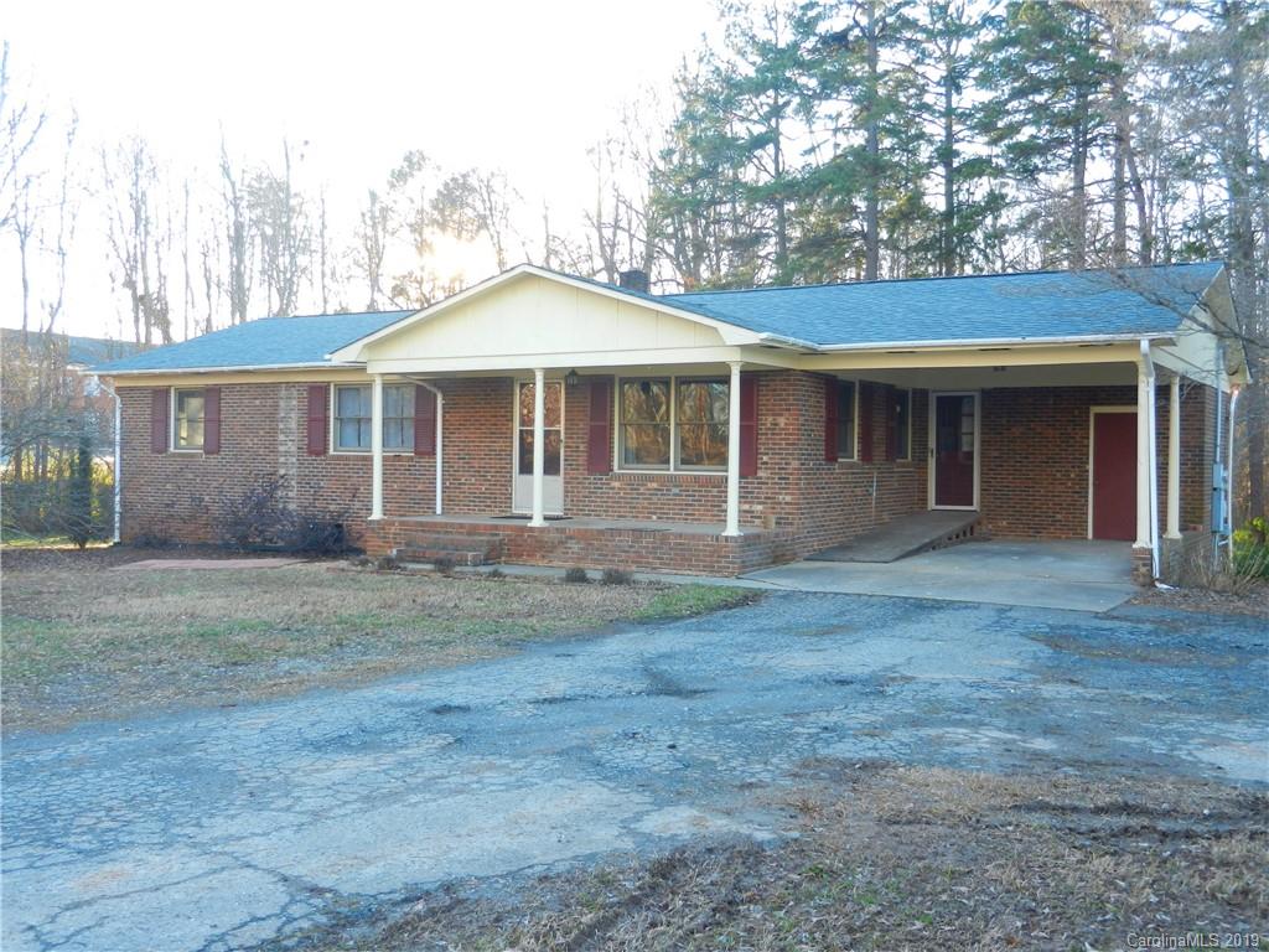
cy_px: 476
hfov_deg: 55.4
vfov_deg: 42.9
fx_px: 1210
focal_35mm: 33
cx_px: 634
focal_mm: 5.9
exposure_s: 1/60
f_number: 3.8
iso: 160
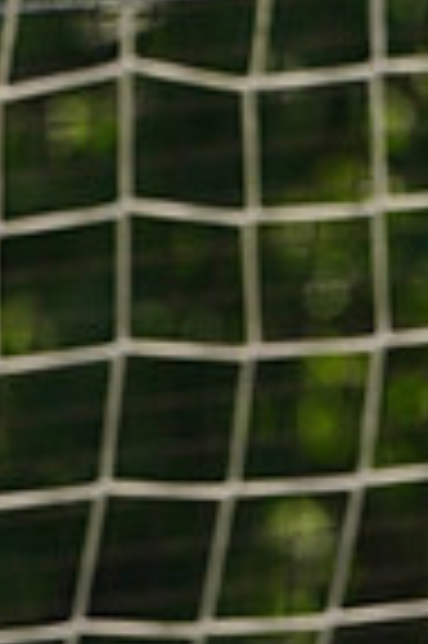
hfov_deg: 0.8
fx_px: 28922
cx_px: -270
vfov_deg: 1.3
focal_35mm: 1618
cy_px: 1049
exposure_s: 1/250
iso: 200
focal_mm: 400
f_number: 13
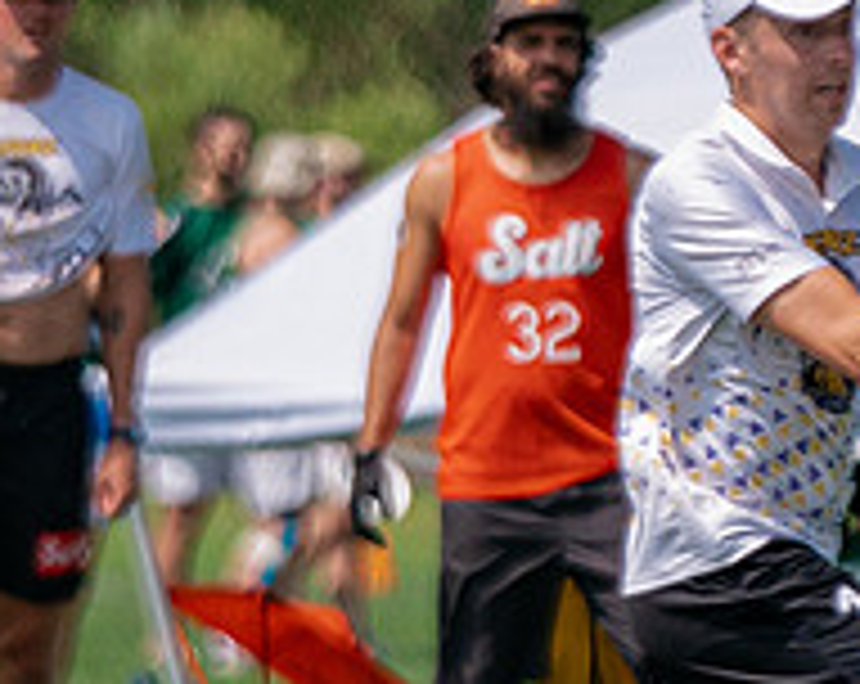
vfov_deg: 1.4
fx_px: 27865
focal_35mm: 1097
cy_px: 536
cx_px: 442
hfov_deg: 1.8
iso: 640
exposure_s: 1/16000
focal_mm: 200
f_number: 2.8
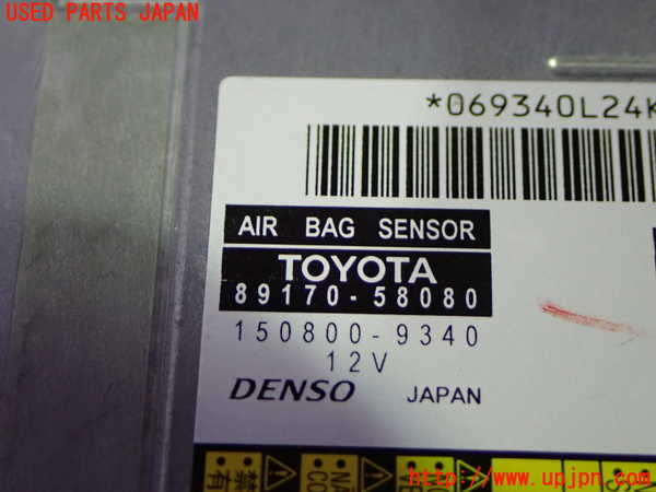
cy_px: 246
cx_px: 328
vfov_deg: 20.7
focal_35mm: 71
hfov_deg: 27.4
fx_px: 1346
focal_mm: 12.73
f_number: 3.9
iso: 800
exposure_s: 1/50
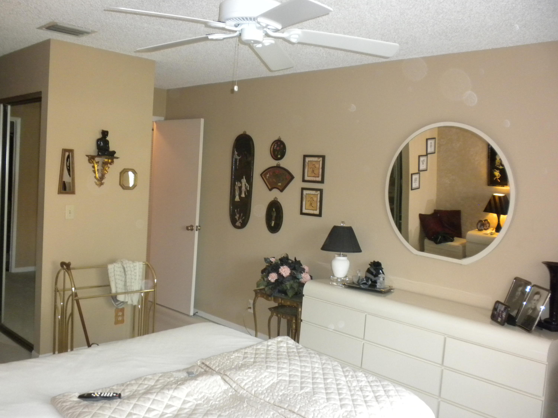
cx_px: 279
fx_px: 596
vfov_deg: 38.7
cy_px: 209
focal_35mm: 37
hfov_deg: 50.1
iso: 400
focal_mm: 6.6
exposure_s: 1/30
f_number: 3.5
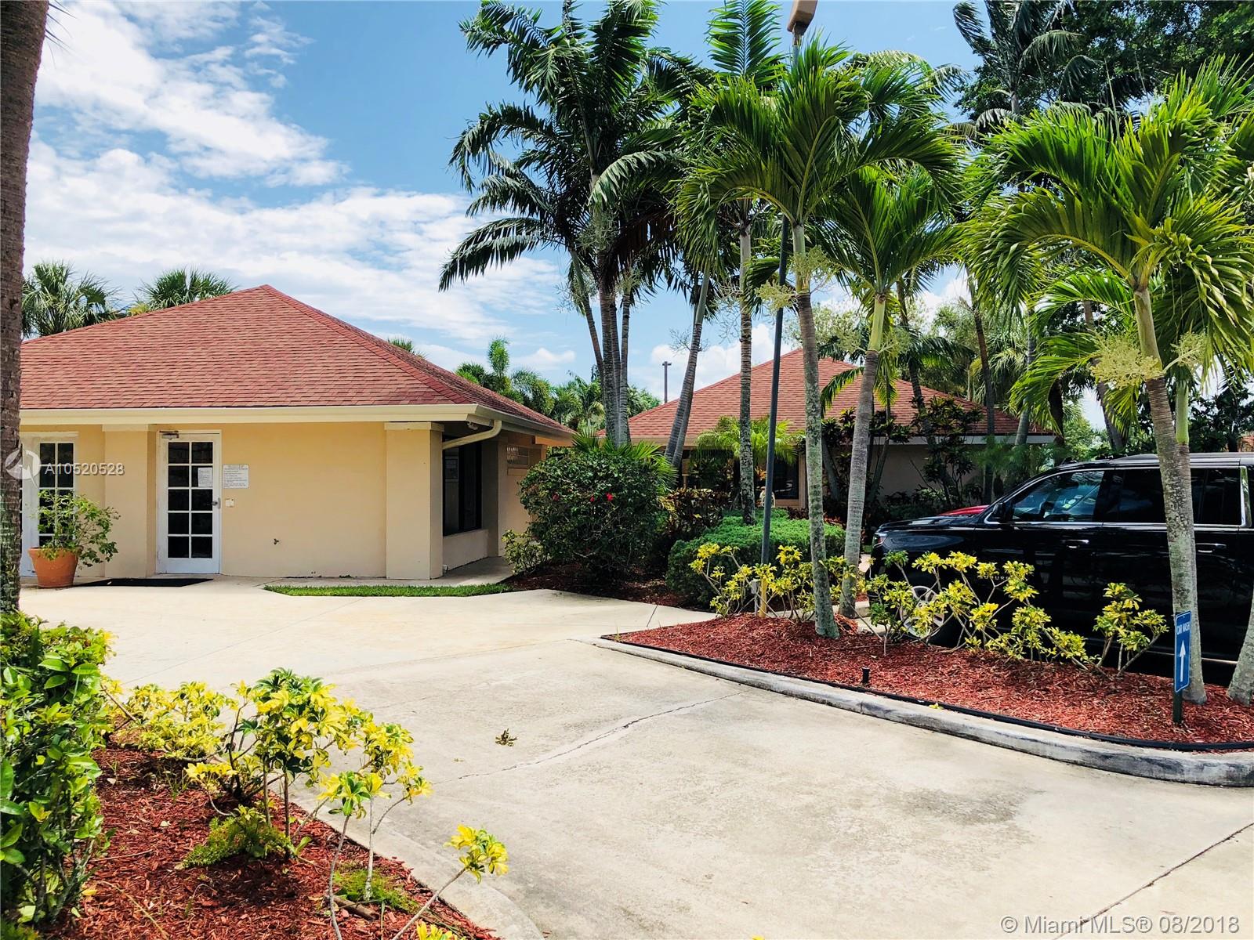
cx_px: 627
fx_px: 1051
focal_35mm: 29
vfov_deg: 48.2
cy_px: 470
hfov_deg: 61.7
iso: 20
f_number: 1.8
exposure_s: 1/1675
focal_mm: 3.99
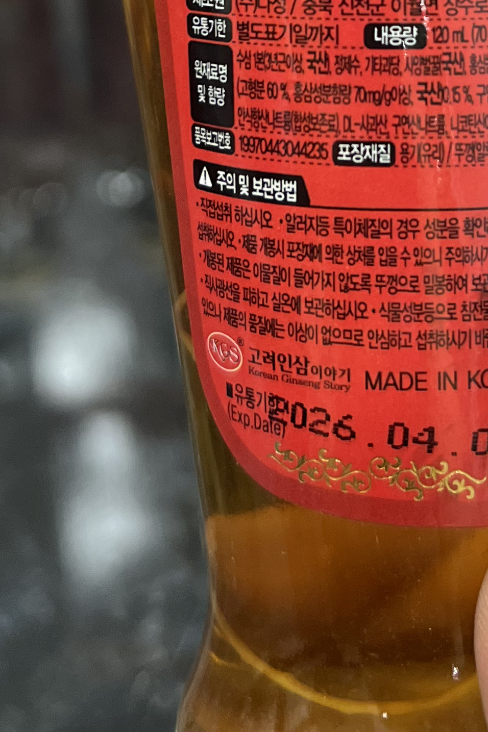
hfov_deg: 17.9
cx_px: 331
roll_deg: +2.6
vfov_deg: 24.2
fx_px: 1546
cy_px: -149
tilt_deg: -23.2
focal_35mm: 76
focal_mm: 5.7
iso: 320
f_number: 1.5
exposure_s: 1/60
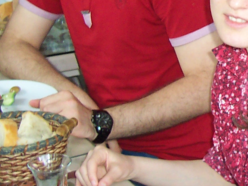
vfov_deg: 12.2
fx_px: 860
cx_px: 332
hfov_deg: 15.5
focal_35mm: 120
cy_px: 17
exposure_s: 1/60
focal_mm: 5.6
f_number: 2.8
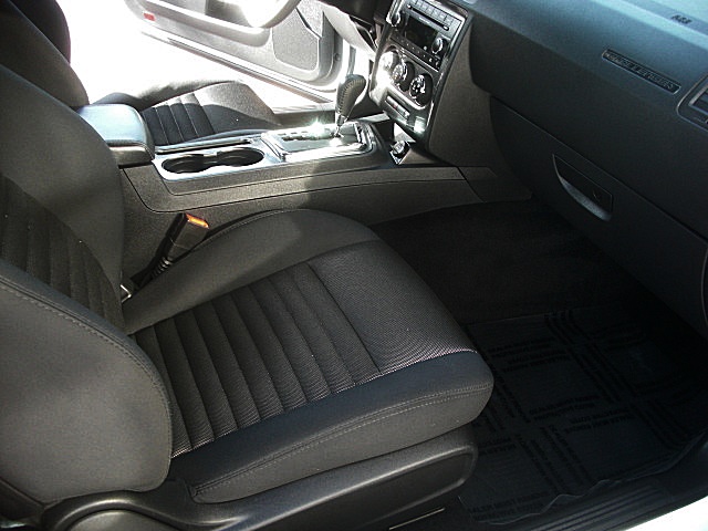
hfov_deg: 51.4
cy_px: 266
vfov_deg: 39.7
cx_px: 354
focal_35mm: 36
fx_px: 736
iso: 200
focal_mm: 6.3
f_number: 2.8
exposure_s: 1/80
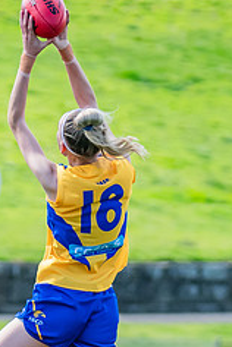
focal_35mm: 947
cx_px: 14
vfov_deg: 2.2
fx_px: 9154
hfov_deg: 1.5
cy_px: 313
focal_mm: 210
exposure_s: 1/1600
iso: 800
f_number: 5
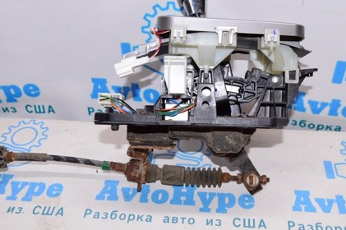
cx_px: 196
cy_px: 92
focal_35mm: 41
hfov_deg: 47.3
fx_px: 394
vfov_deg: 32.5
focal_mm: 18
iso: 1600
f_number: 8
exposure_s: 1/100
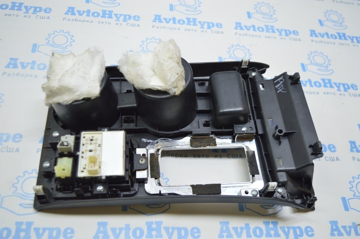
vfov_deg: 36.8
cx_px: 180
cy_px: 120
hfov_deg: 53.2
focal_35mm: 36
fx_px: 360
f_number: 4
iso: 400
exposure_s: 1/50
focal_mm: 24
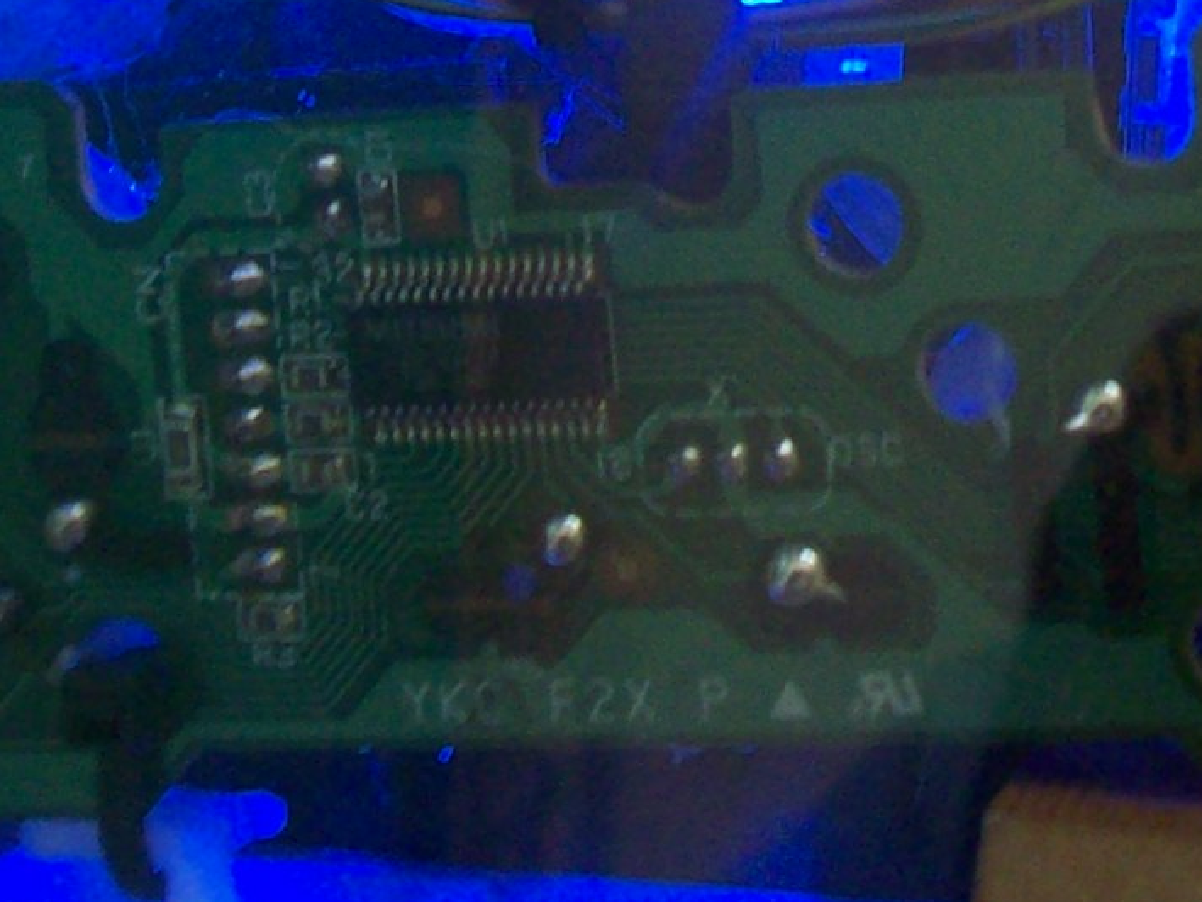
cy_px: -349
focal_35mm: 104
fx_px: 3612
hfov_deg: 18.5
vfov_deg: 13.6
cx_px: 1110
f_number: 2.7
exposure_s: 1/11.3
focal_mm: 6
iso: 200
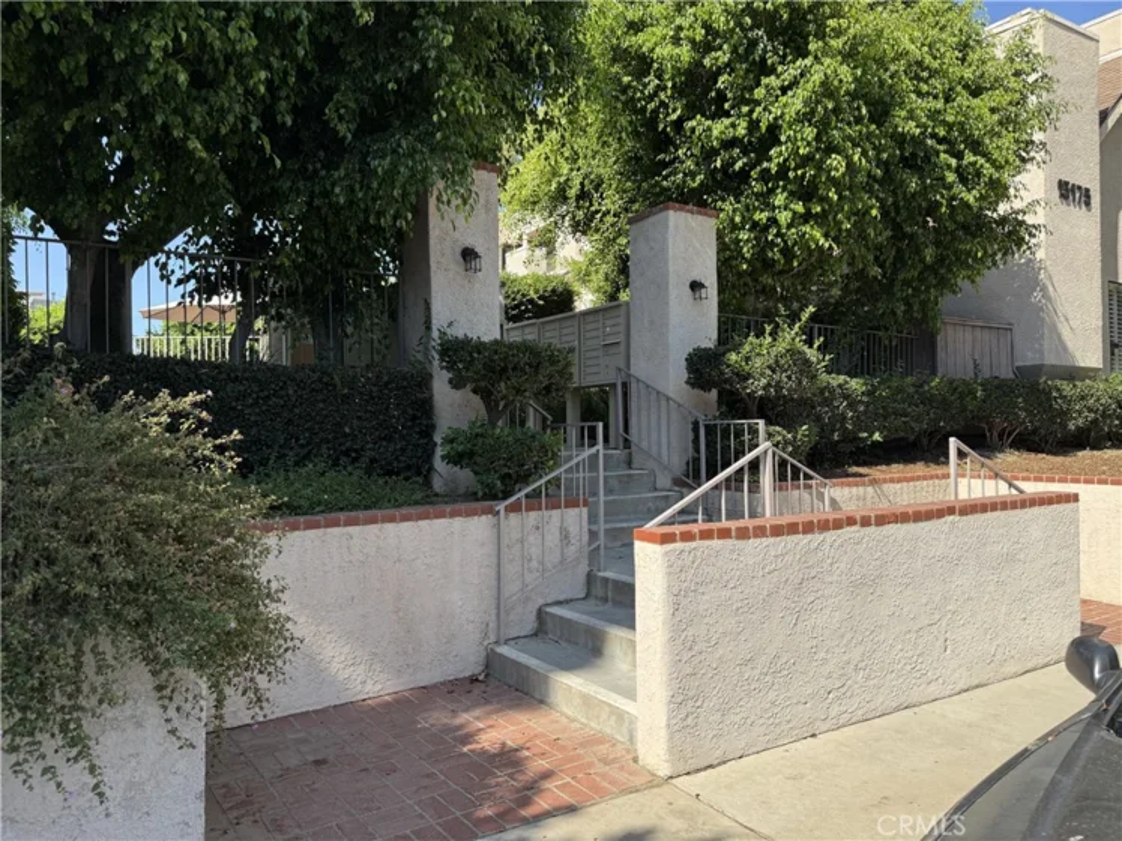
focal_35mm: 24
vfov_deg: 56.8
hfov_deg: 71.6
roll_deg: -0.3
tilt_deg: +2.4
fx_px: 778
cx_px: 561
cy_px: 420
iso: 80
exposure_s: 1/1770
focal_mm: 6.76
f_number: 1.78
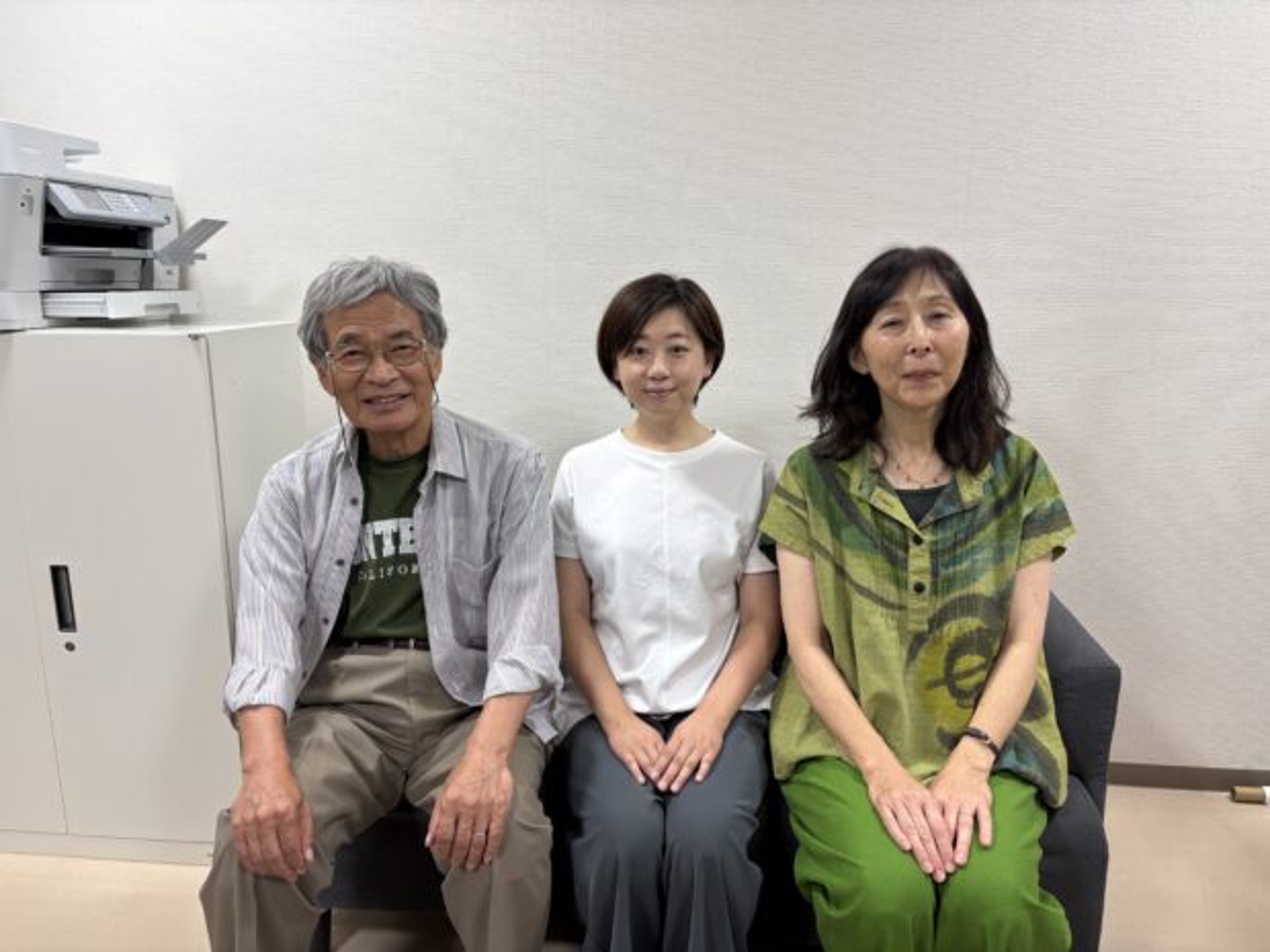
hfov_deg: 67.3
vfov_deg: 53.1
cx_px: 635
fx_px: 954
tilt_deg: -11.8
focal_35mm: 26
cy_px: 476
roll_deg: +0.3
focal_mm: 5.96
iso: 64
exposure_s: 1/50
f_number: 1.6
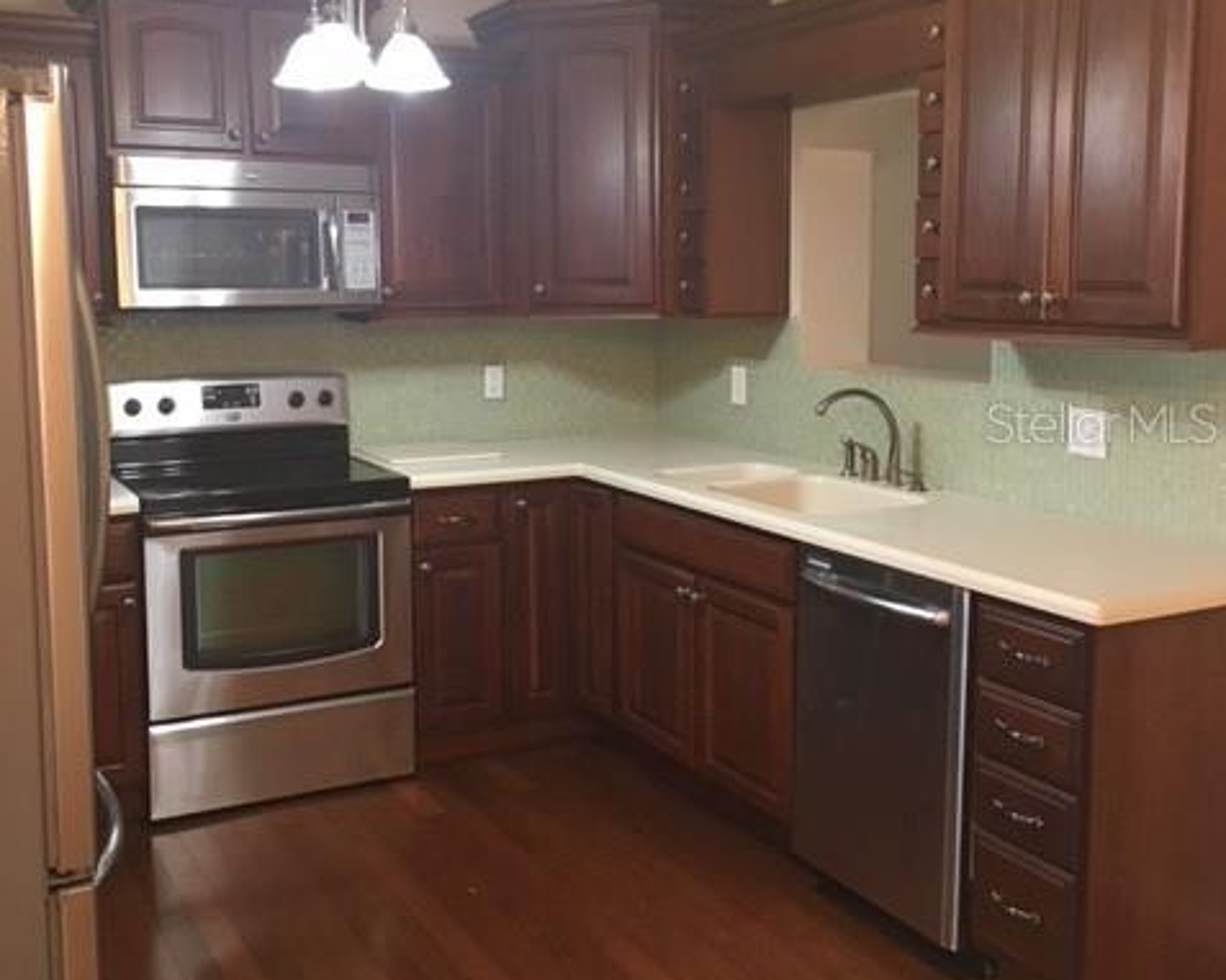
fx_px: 1378
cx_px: 612
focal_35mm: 38
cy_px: 422
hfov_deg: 48.0
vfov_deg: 39.0
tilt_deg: -6.2
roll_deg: +0.6
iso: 160
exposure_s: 1/33
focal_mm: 4.15
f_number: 2.2
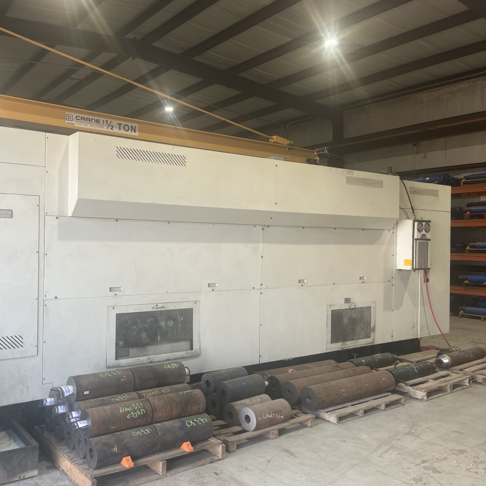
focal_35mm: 31
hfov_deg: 51.7
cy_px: 242
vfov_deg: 52.5
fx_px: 492
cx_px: 169
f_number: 1.6
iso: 32
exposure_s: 1/129
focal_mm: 5.1
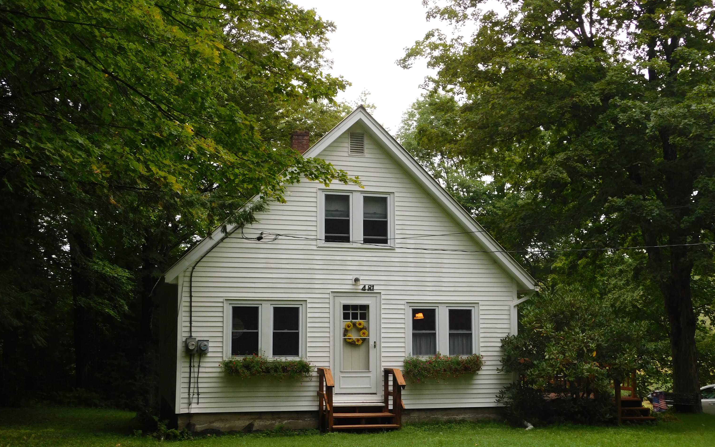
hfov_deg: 46.2
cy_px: 270
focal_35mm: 43
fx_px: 838
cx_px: 357
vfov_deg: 29.8
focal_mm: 7.1
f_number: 3.6
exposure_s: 1/160
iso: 125
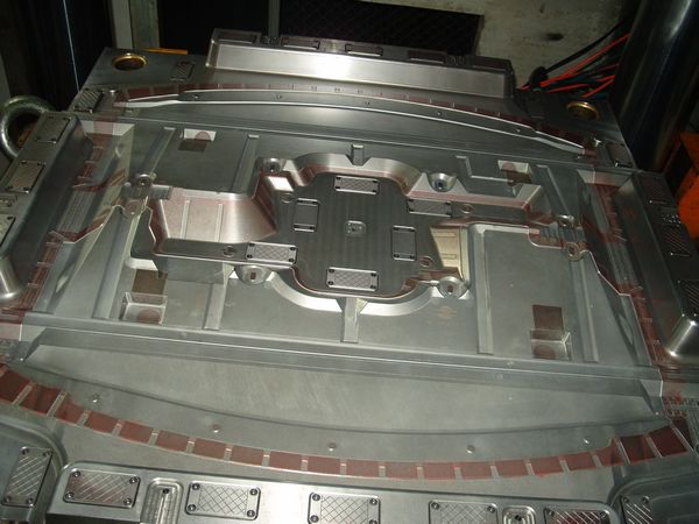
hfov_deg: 52.6
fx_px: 707
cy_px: 262
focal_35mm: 35
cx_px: 350
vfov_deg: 40.7
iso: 100
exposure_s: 1/45
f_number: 2.8
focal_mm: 7.8
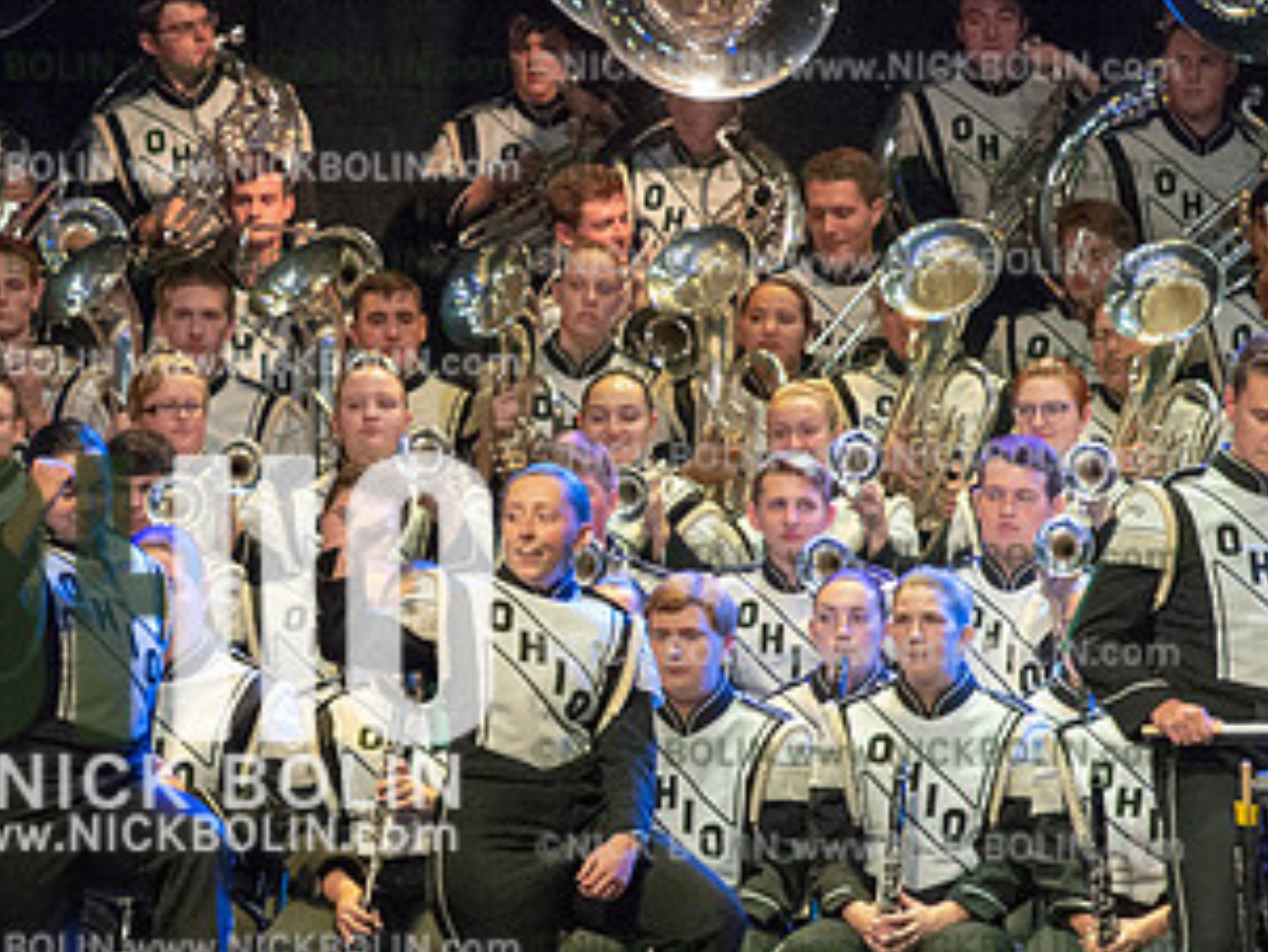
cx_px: 194
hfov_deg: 5.1
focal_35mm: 389
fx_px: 14255
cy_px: 653
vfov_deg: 3.8
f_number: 5.6
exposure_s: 1/400
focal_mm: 210
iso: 8000
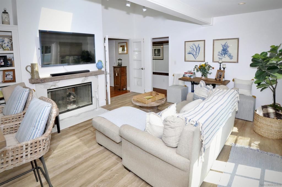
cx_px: 141
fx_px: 129
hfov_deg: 95.1
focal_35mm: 16
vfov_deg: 71.9
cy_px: 94
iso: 400
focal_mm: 11
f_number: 5.6
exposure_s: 1/125
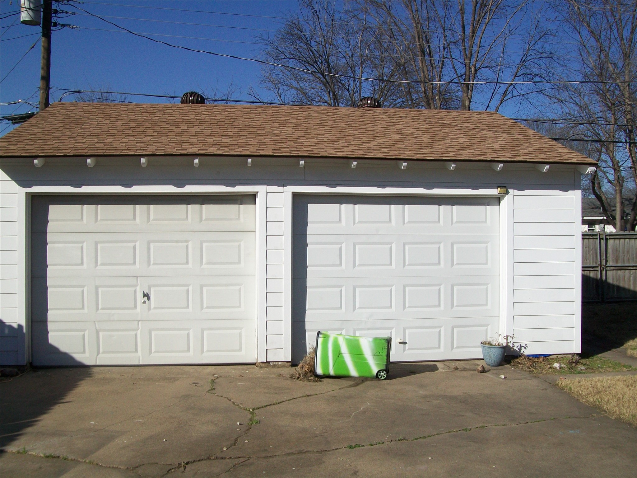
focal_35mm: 36
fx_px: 662
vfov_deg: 39.7
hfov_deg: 51.4
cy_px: 239
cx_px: 318
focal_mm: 6
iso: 64
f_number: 4.8
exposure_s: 1/800
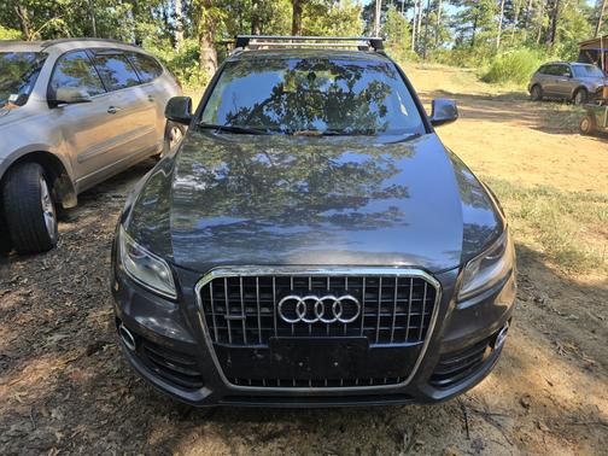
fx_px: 404
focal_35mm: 23
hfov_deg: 73.9
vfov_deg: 58.9
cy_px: 228
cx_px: 304
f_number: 1.7
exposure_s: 1/225
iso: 12
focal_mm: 6.3
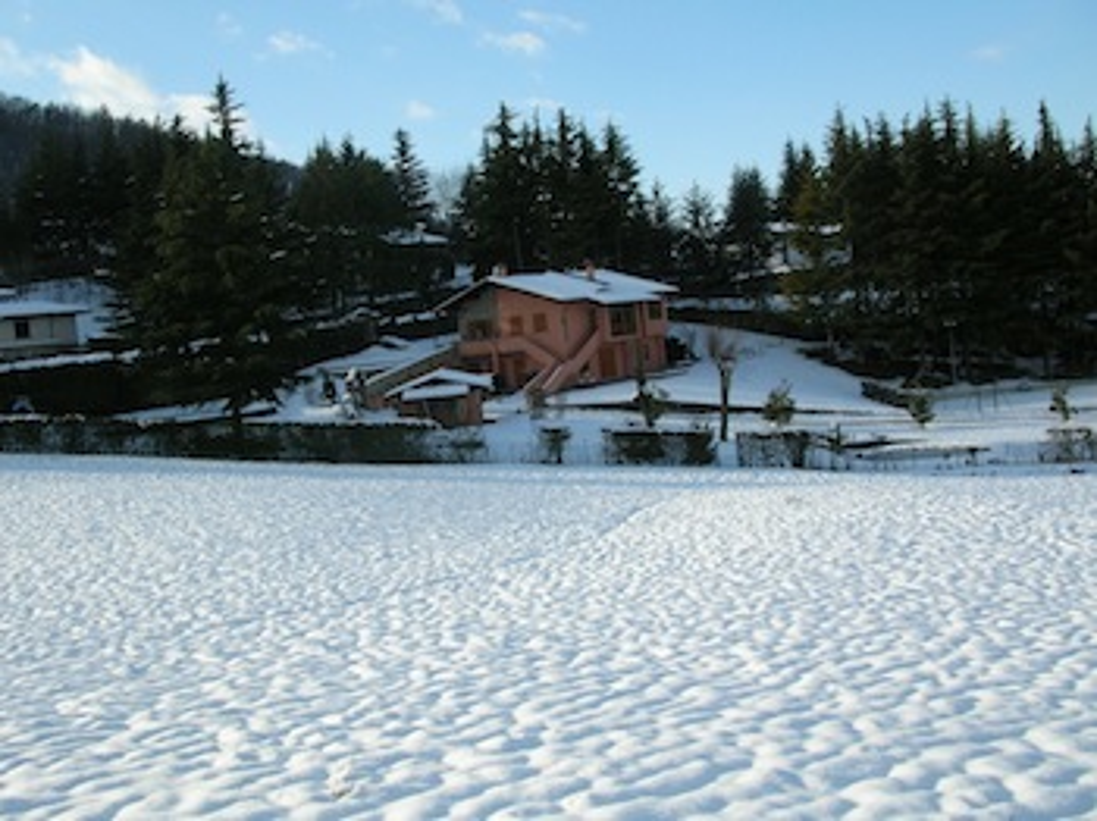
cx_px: 548
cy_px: 410
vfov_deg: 39.6
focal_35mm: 36
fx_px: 1140
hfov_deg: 51.4
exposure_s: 1/536
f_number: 3.7
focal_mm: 6
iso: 50
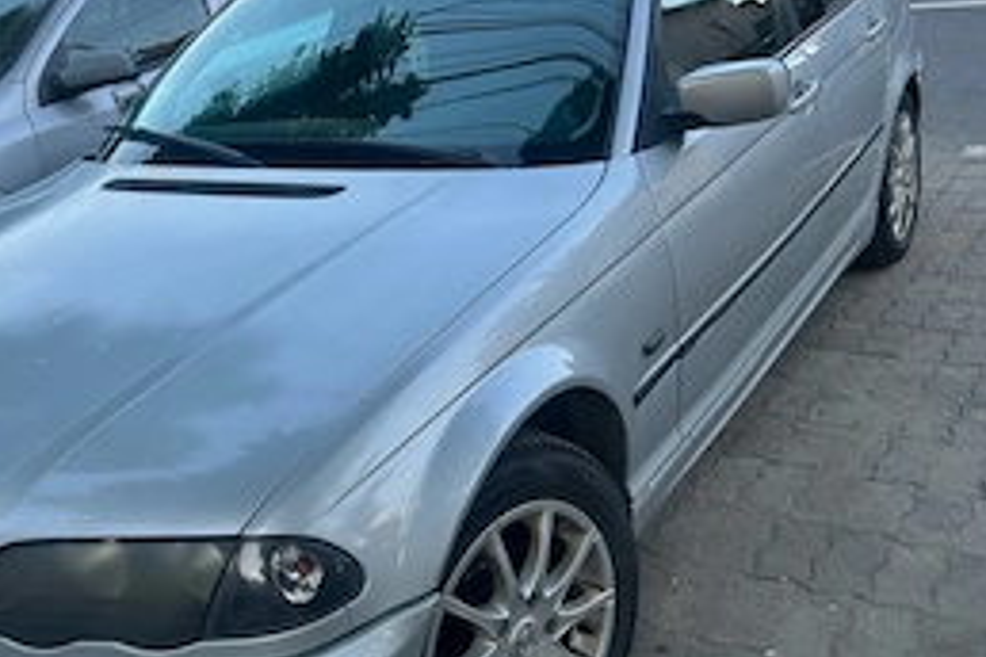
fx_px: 1150
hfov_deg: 46.3
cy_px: 267
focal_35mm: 42
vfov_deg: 31.8
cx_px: 443
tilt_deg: -18.3
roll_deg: +10.1
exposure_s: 1/127
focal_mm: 5.7
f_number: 1.5
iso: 32
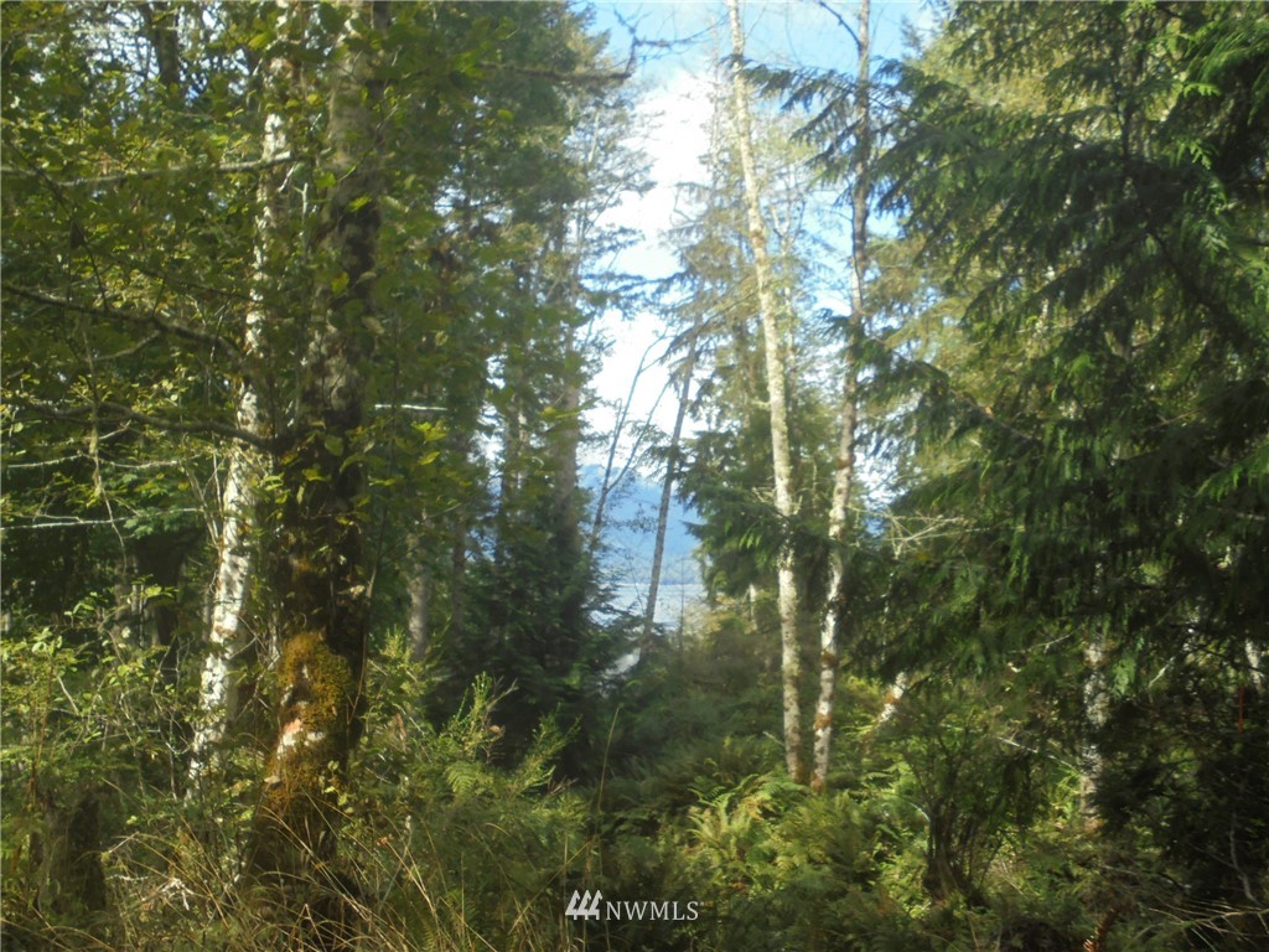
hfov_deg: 54.0
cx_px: 634
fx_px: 1246
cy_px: 476
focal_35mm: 34
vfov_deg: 41.8
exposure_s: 1/250
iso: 100
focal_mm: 6.1
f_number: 4
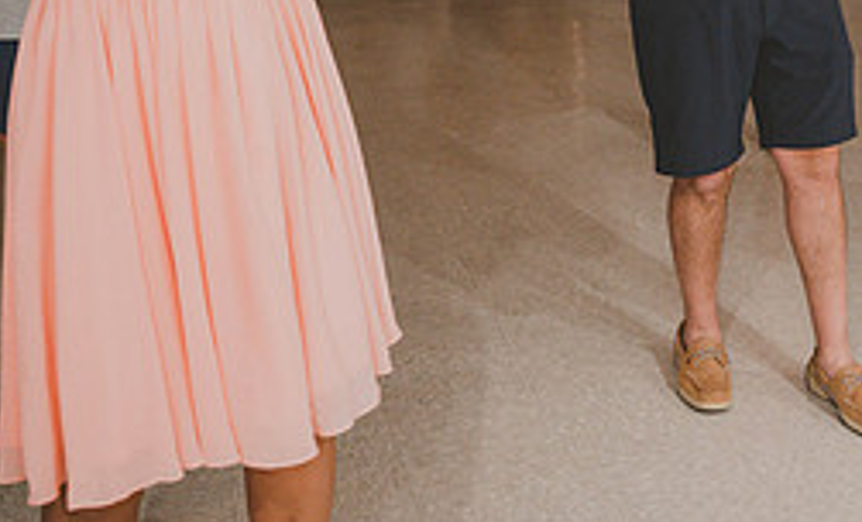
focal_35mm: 57
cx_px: 800
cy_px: -78
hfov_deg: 33.7
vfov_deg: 21.0
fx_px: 1328
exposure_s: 1/100
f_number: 2.8
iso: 3200
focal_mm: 24
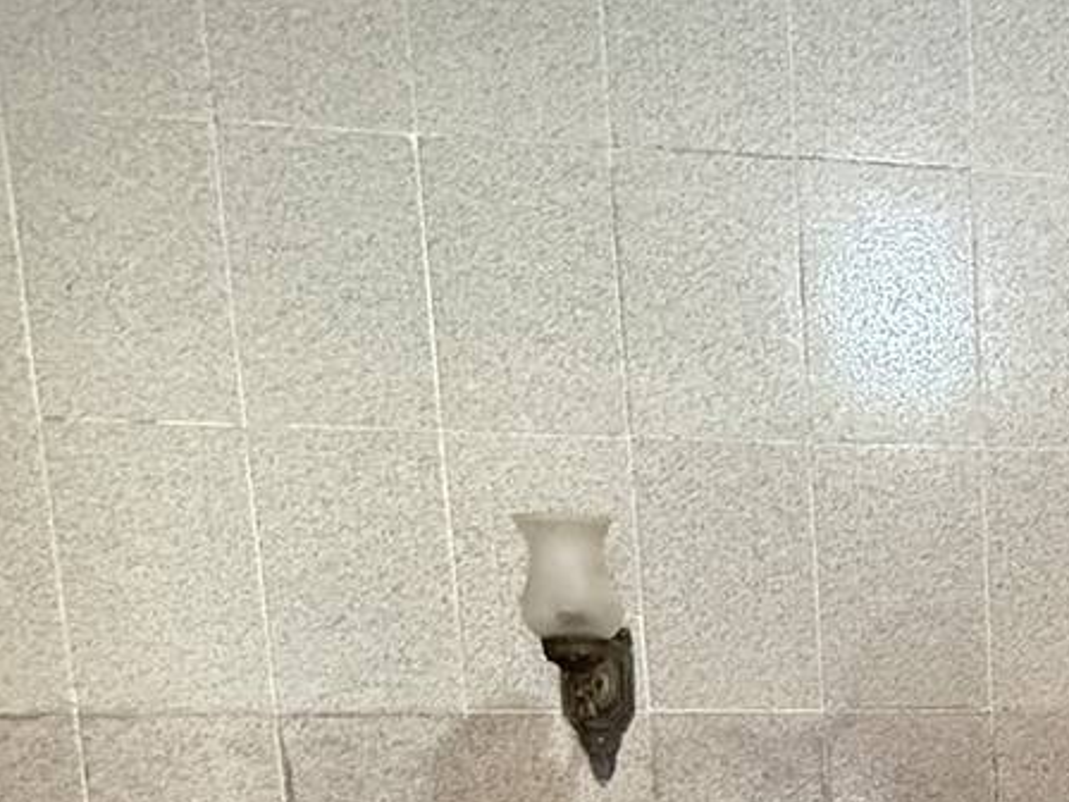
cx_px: 1048
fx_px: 1390
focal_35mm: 45
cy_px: 1129
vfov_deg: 25.8
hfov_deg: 37.9
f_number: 2.2
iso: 800
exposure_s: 1/60
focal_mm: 2.22
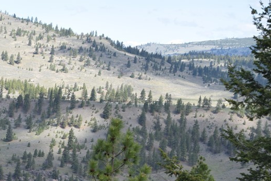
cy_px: 168
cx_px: 5
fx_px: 1295
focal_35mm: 172
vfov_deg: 7.9
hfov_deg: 11.8
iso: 200
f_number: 8
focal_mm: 55
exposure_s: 1/250
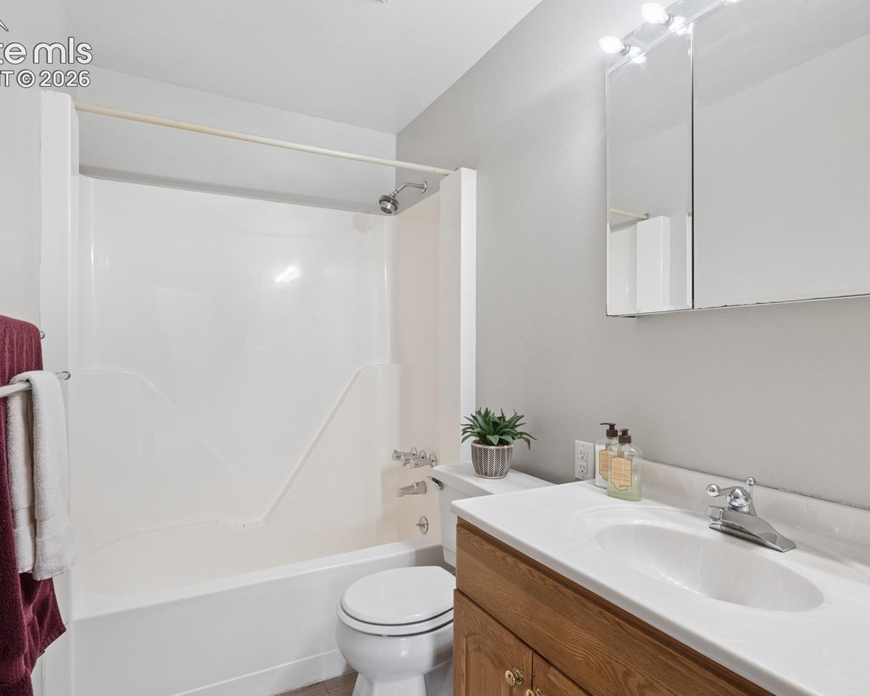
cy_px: 359
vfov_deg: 70.8
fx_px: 489
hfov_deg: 83.3
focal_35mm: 19
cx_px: 433
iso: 250
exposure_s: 1/15
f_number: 8
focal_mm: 16
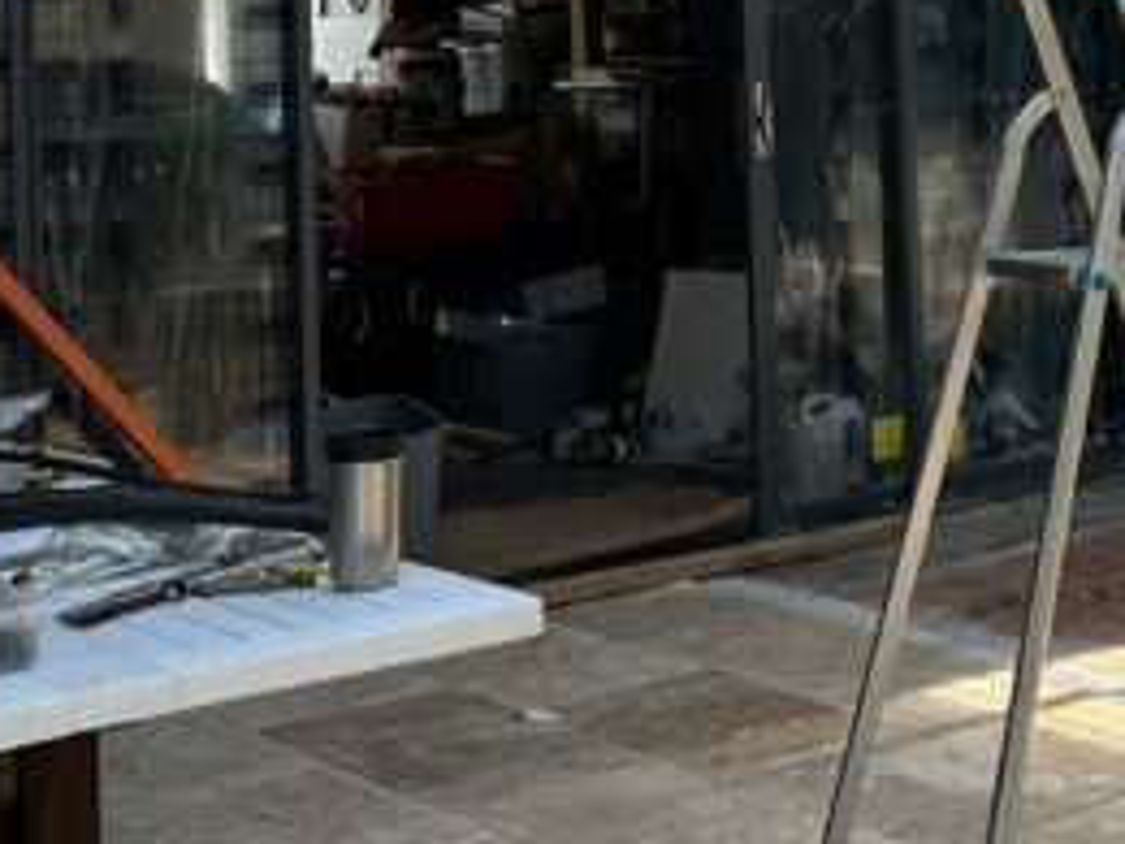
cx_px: 1056
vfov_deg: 23.1
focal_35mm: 59
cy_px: -126
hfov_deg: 30.9
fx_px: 1917
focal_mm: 6.86
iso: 80
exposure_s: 1/2252
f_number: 1.78
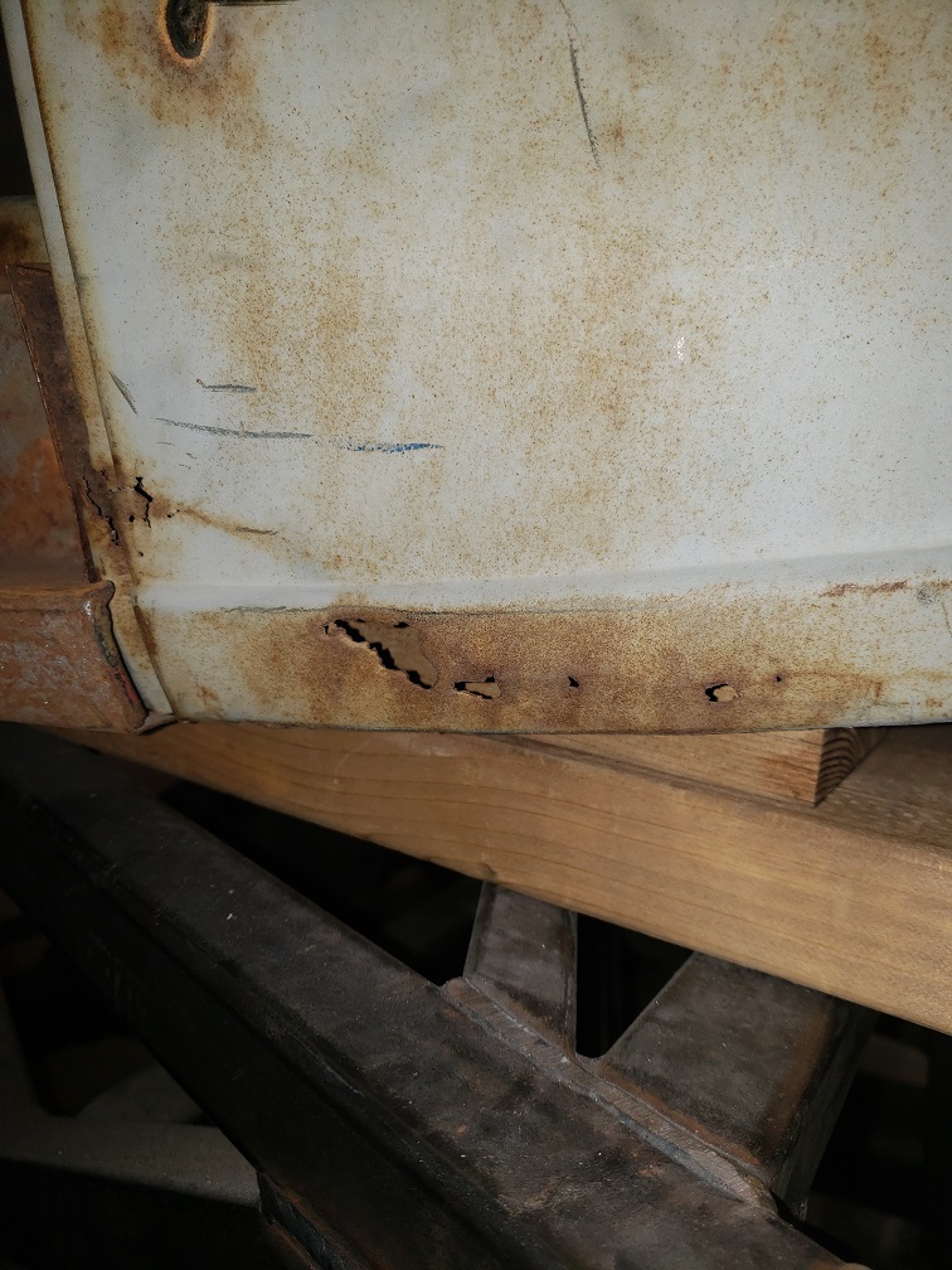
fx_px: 953
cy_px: 635
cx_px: 476
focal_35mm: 26
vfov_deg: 67.3
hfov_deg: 53.1
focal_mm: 4.3
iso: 50
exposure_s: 1/223
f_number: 1.5
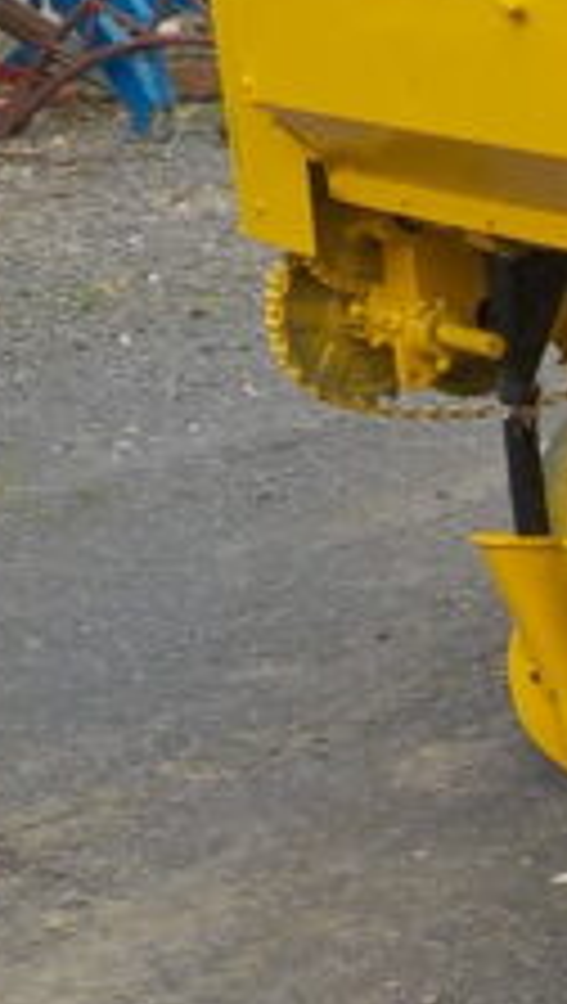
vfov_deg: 18.1
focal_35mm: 117
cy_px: 815
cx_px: 1444
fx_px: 3117
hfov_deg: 9.1
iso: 125
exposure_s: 1/320
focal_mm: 4.1
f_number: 3.3
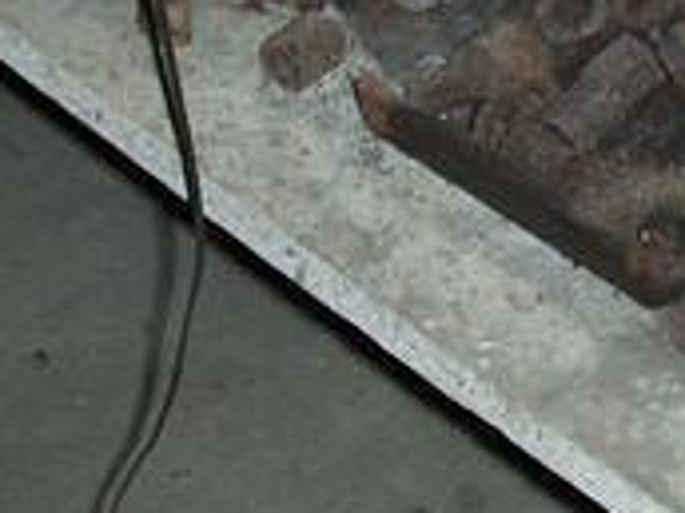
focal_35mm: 153
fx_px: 3028
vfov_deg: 9.7
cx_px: 797
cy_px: 251
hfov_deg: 12.6
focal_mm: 6.5
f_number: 3.5
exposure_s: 1/60
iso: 100
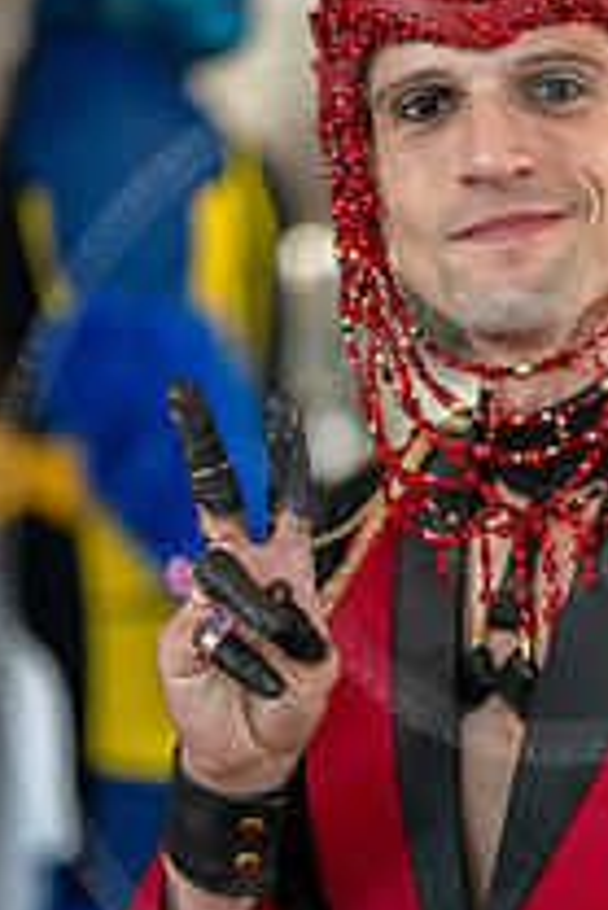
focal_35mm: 108
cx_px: 569
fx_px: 2731
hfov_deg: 12.6
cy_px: 578
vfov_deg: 18.9
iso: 640
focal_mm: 50
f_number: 1.2
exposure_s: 1/200
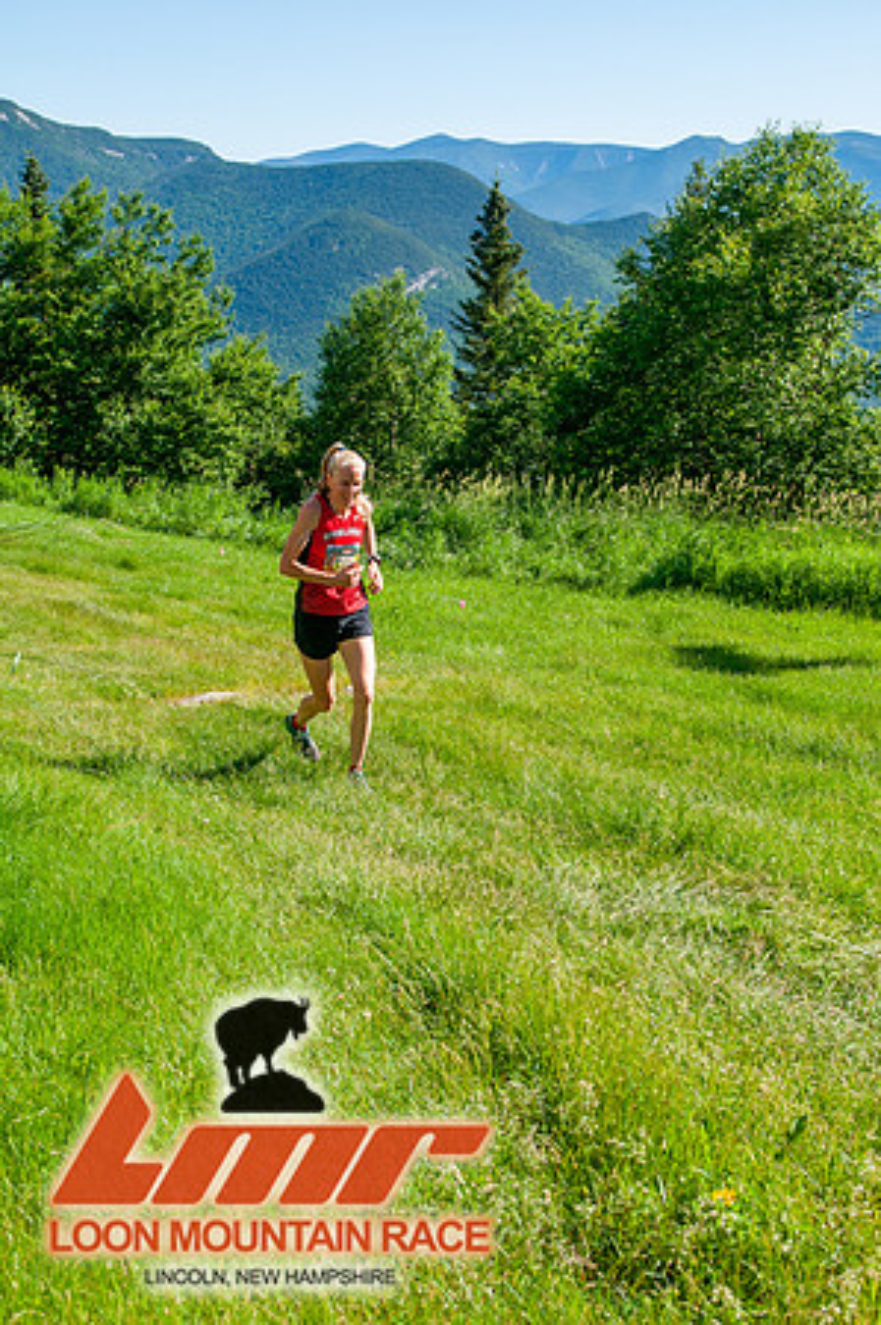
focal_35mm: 51
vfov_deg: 38.9
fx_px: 1876
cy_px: 662
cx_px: 440
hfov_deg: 26.4
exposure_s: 1/400
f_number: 8
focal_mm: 34
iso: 200
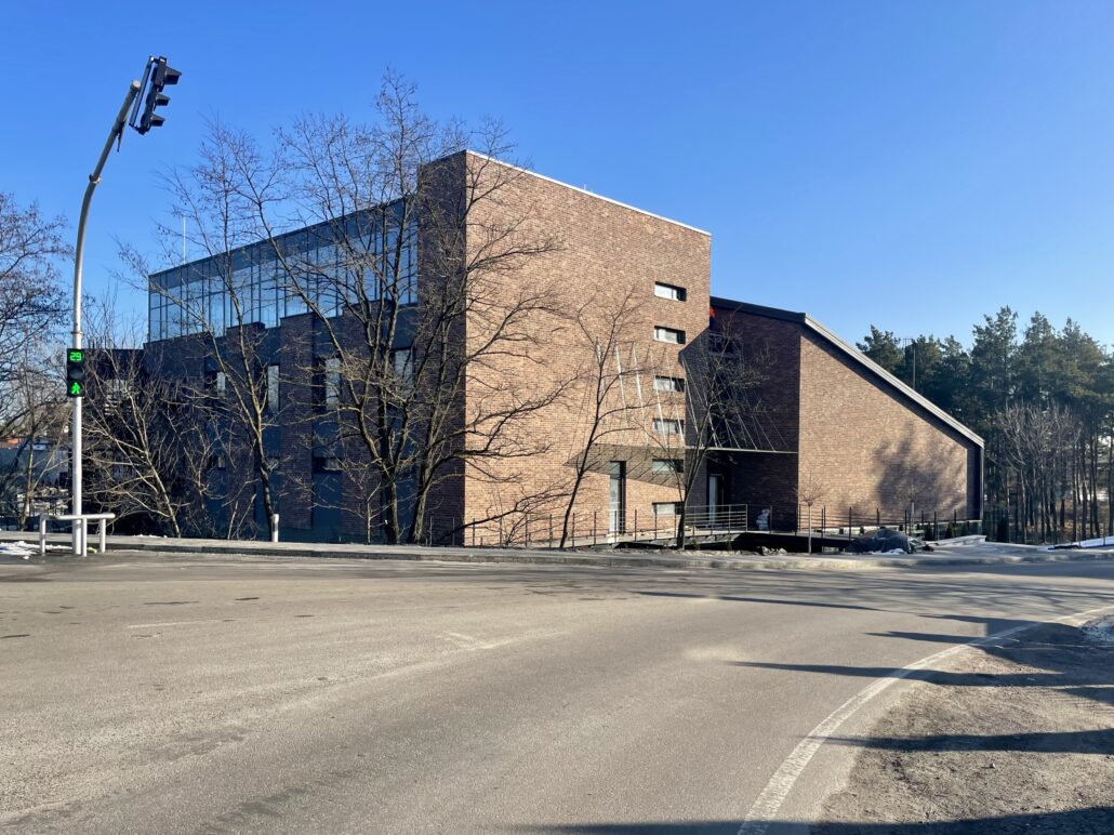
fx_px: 837
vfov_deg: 53.0
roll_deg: +0.1
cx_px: 557
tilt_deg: +2.8
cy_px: 418
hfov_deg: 67.3
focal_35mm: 26
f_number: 1.6
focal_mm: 4.2
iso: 32
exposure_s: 1/2257
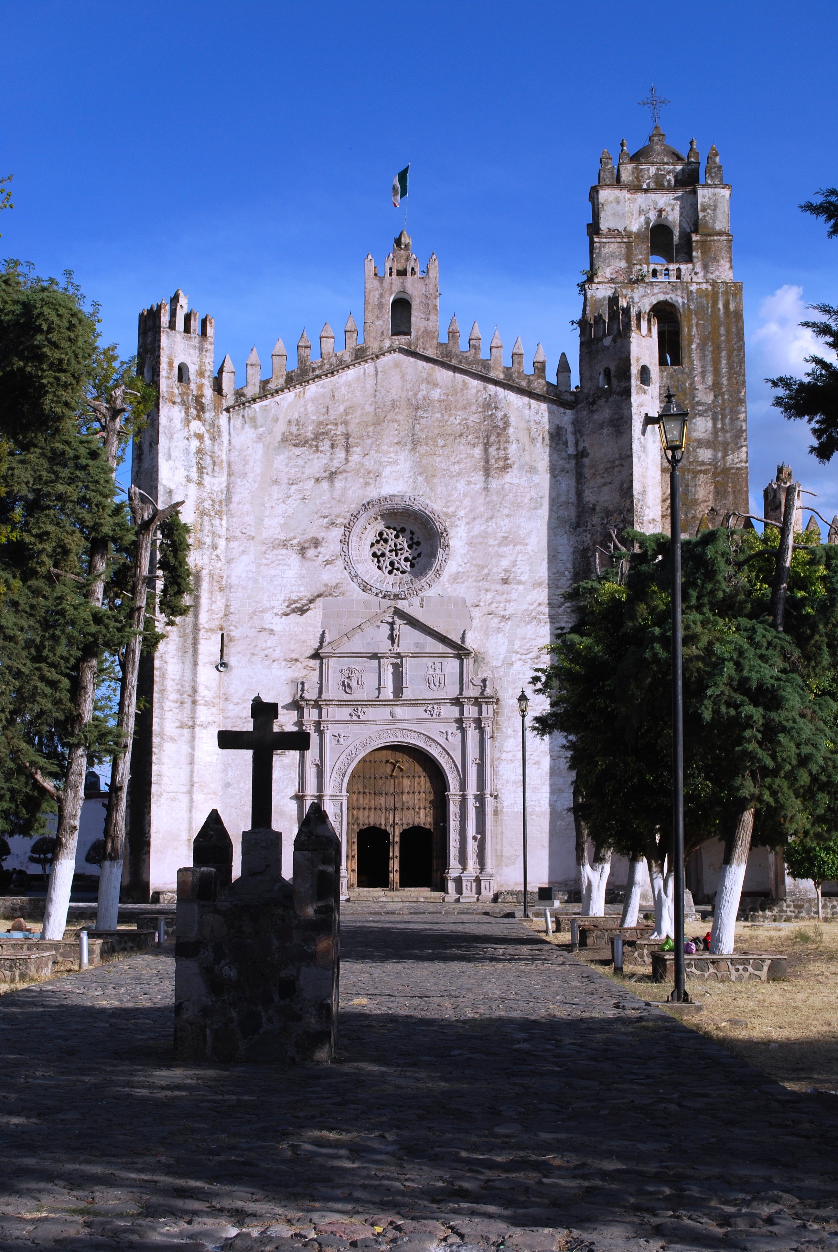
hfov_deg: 26.6
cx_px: 419
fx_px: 1776
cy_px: 626
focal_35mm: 51
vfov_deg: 38.8
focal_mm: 34
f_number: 10
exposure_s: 1/250
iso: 125
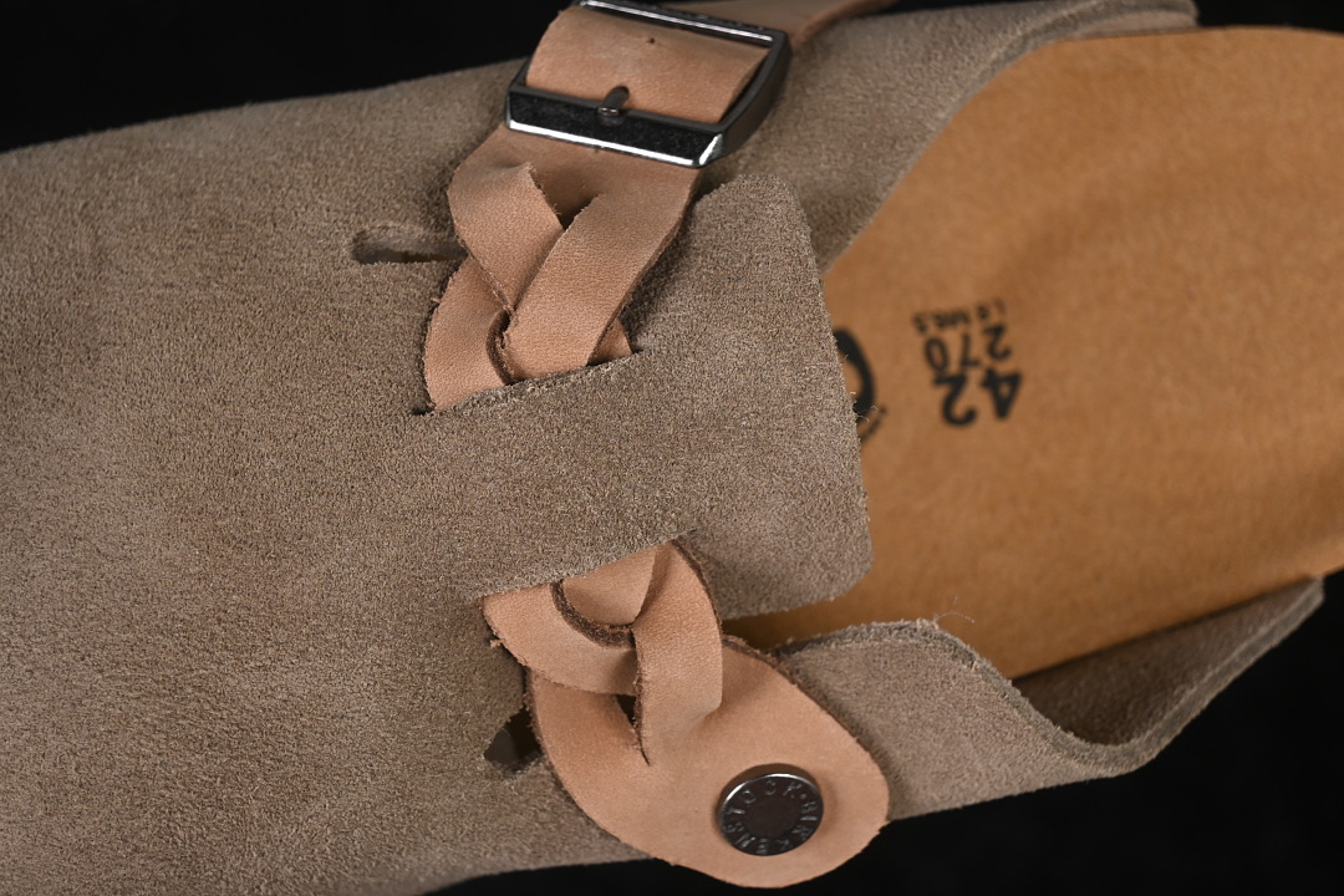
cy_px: 448
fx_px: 2800
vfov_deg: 18.2
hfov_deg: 27.0
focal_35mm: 75
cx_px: 672
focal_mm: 50
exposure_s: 1/60
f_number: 7.1
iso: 160
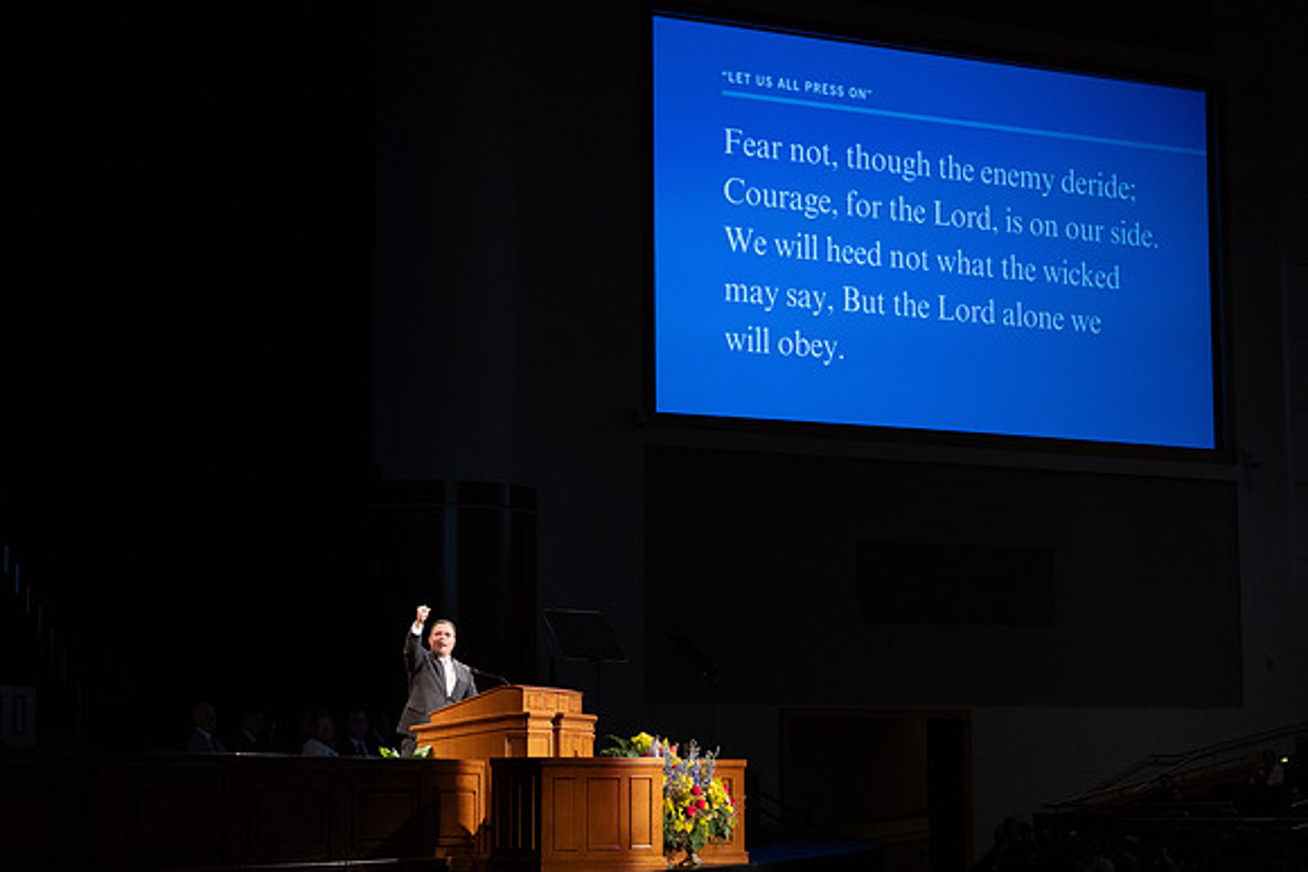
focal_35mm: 79
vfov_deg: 17.3
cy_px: 424
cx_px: 651
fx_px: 2862
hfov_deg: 25.7
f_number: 3.5
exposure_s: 1/250
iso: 3200
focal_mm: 70
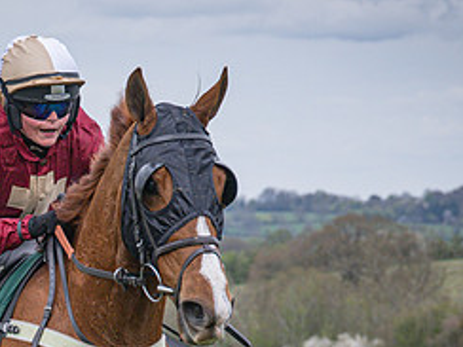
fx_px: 4079
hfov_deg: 6.5
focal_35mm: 305
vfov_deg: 4.9
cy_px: 387
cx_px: 11
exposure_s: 1/1600
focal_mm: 70
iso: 400
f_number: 4
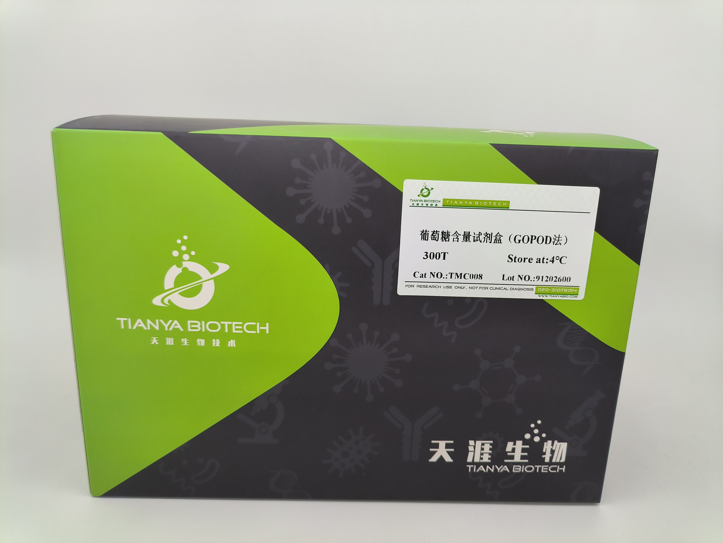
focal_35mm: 23
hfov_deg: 73.9
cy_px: 272
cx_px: 362
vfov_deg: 58.9
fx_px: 481
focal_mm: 4.69
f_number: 1.79
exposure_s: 1/100
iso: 90
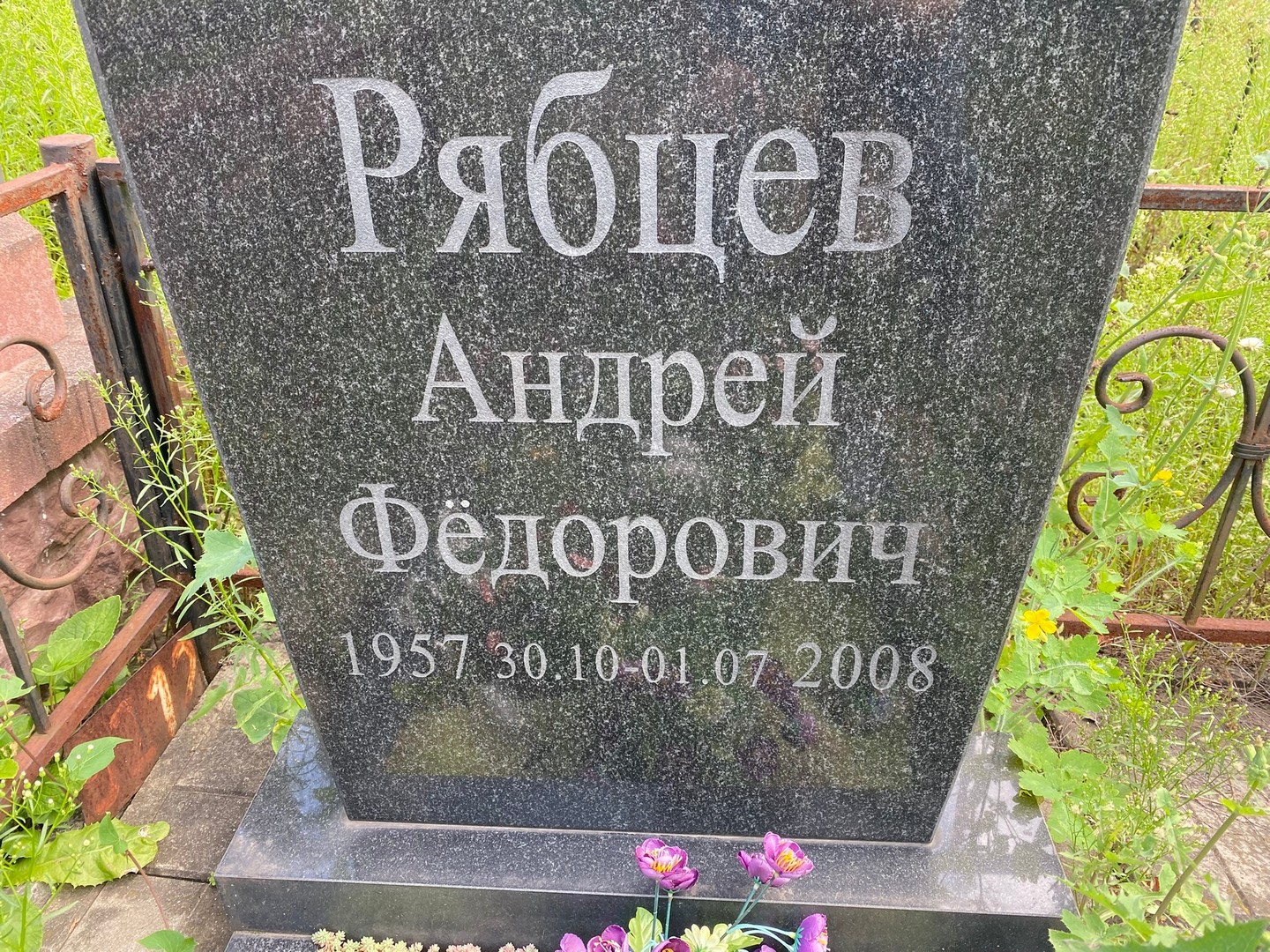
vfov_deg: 53.1
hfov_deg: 67.3
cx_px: 635
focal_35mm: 26
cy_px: 476
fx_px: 954
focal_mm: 4.25
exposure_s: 1/122
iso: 40
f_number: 1.8
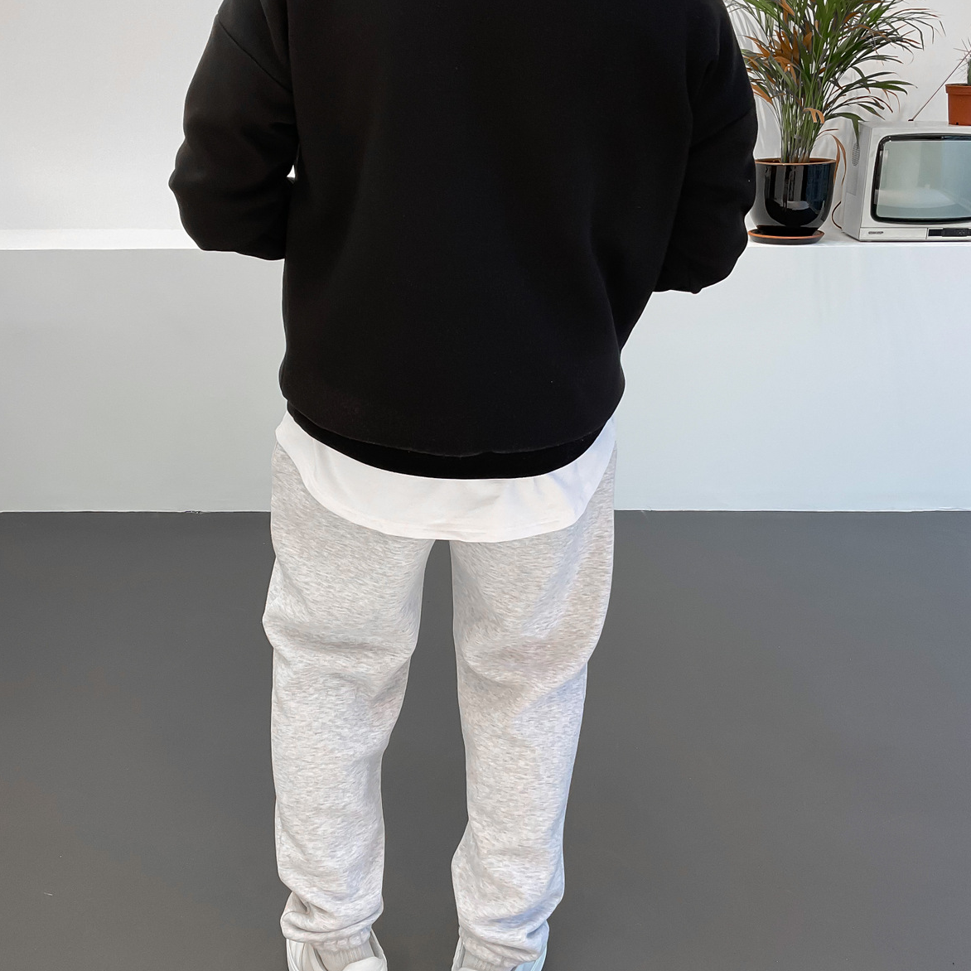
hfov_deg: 47.2
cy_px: 440
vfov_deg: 47.2
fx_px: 1111
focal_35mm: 35
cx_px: 475
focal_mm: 3
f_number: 1.8
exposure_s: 1/100
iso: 50
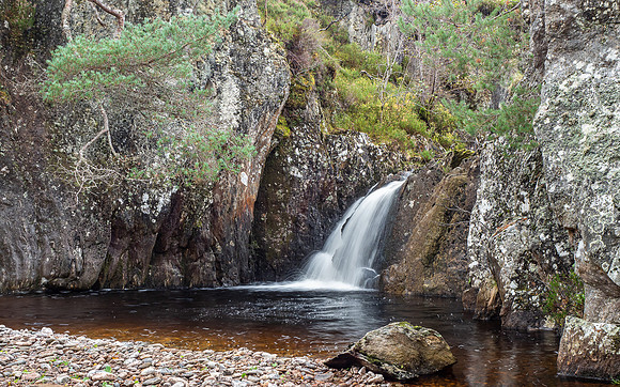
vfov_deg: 28.4
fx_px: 762
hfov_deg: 44.2
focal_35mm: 45
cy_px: 247
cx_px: 330
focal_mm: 20
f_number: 7.1
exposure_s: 1/3
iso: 200
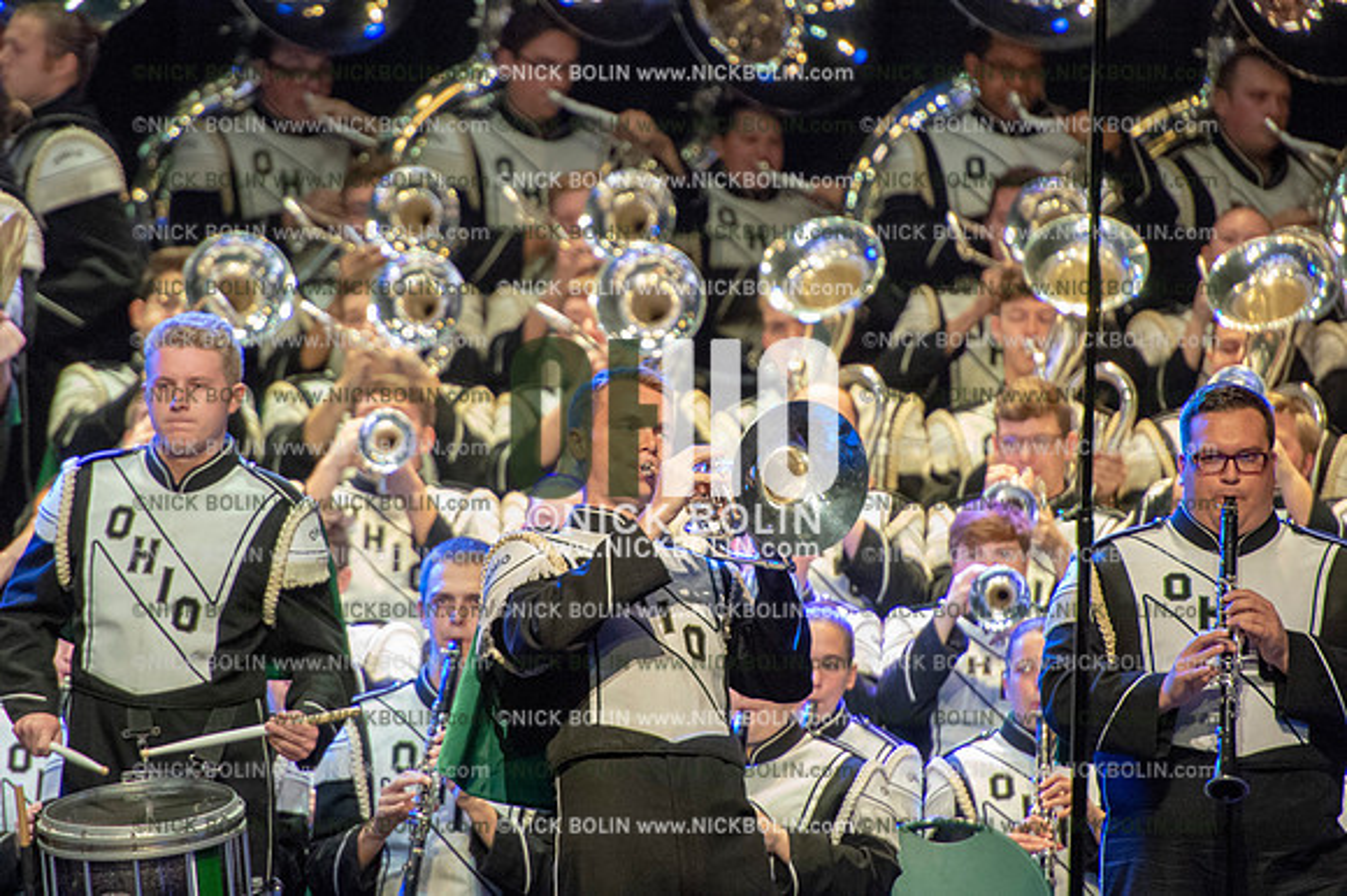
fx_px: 14958
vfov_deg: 3.4
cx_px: 674
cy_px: 448
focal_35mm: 400
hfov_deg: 5.2
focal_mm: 400
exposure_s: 1/250
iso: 8000
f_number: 5.6
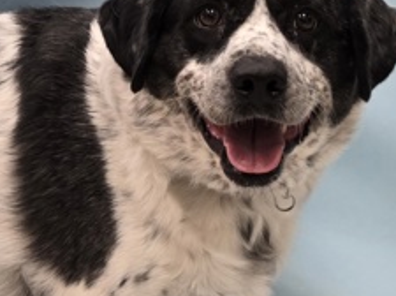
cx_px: 257
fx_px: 491
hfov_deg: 43.4
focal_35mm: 43
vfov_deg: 33.5
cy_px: 142
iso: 125
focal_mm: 5.4
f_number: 1.8
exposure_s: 1/120
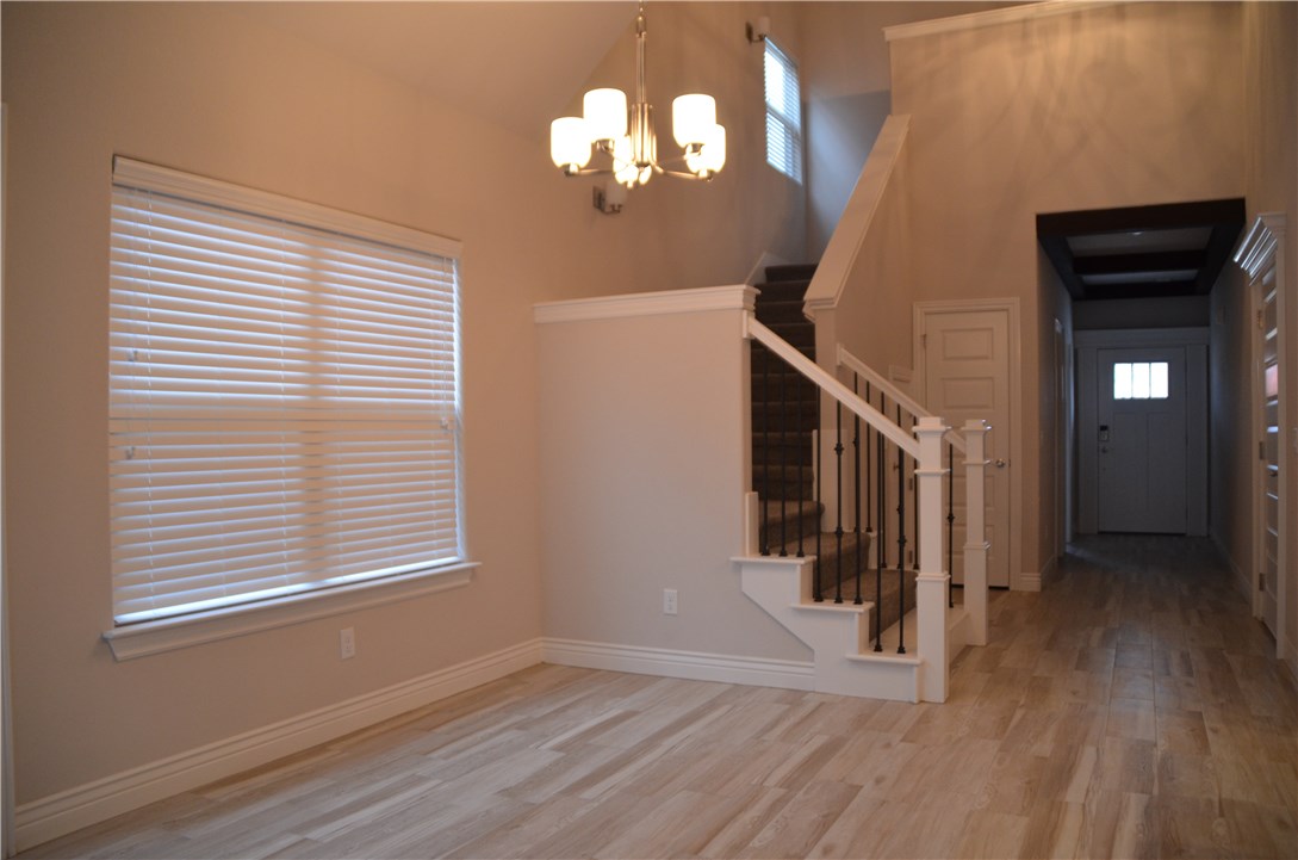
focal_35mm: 27
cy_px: 430
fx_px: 971
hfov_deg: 67.5
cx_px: 649
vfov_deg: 47.7
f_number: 4
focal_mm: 18
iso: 800
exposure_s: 1/60
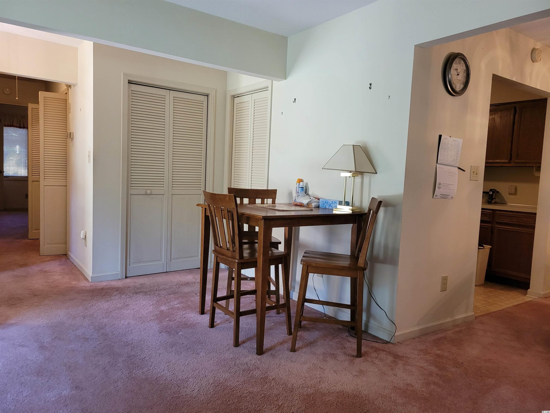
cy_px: 206
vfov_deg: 53.1
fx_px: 413
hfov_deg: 67.3
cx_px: 275
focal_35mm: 26
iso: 320
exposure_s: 1/119
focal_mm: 5.4
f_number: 1.8
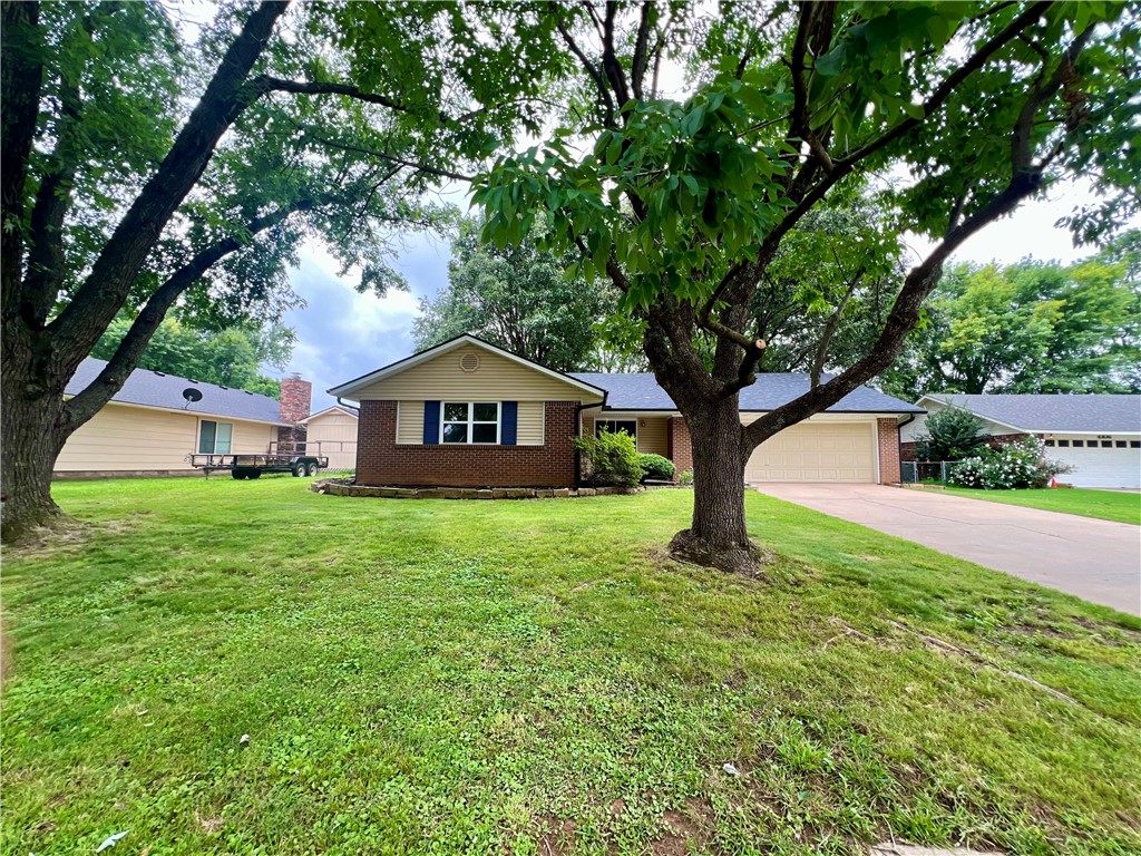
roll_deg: -0.3
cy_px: 428
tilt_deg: +4.7
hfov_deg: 106.2
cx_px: 570
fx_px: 429
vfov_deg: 89.9
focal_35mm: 13
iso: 32
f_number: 1.8
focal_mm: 1.57
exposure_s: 1/134
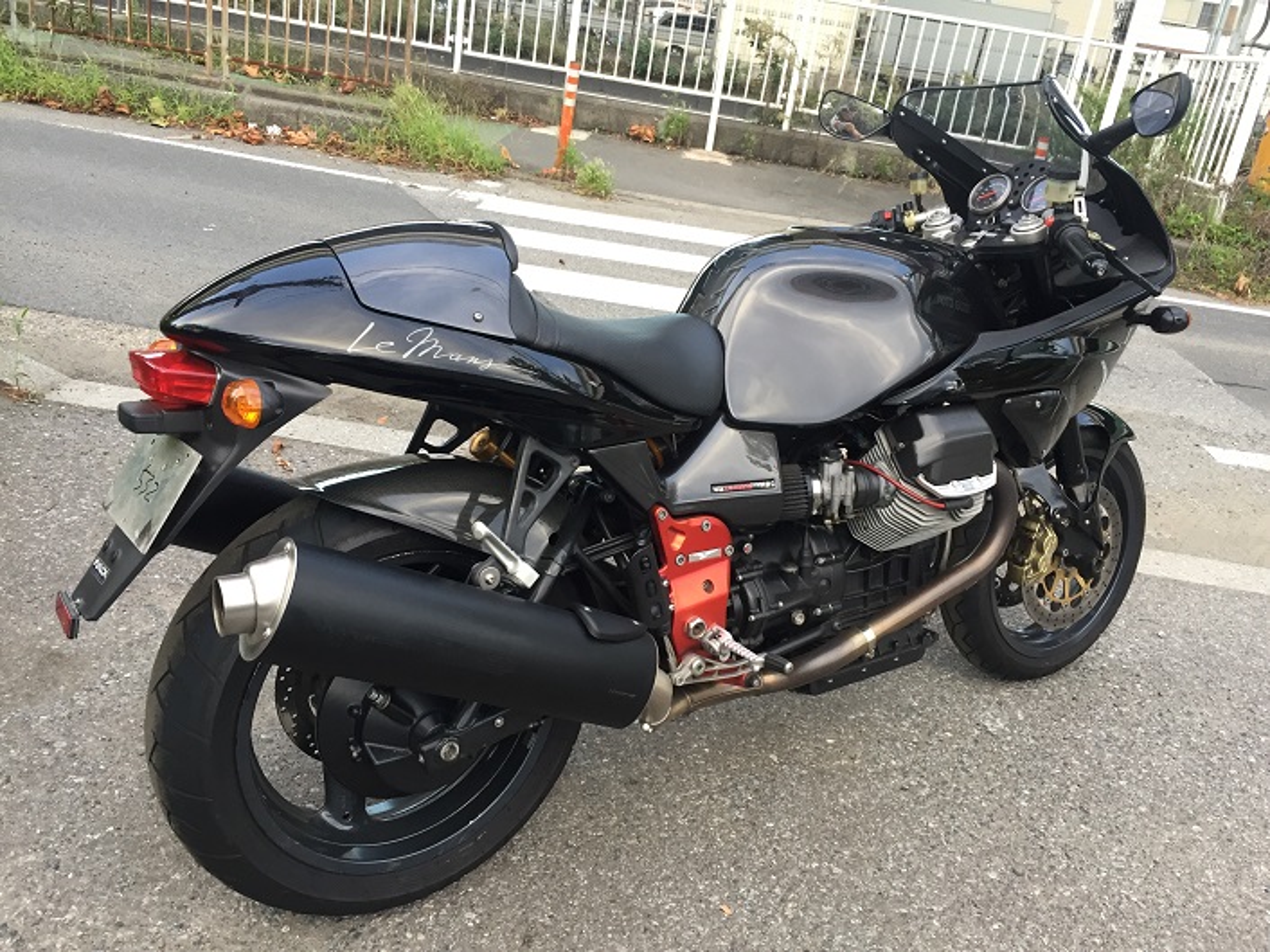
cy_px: 476
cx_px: 635
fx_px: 1064
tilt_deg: -23.3
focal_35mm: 29
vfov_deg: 48.2
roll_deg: -8.5
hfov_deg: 61.7
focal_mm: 4.15
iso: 64
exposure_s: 1/30
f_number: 2.2
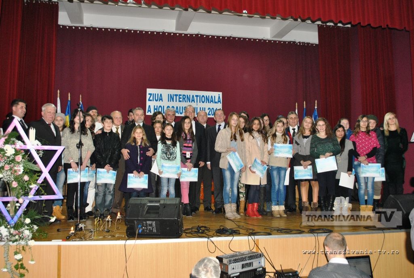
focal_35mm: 33
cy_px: 139
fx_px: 380
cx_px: 207
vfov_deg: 40.1
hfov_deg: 57.1
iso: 400
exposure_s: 1/60
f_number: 5
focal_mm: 22
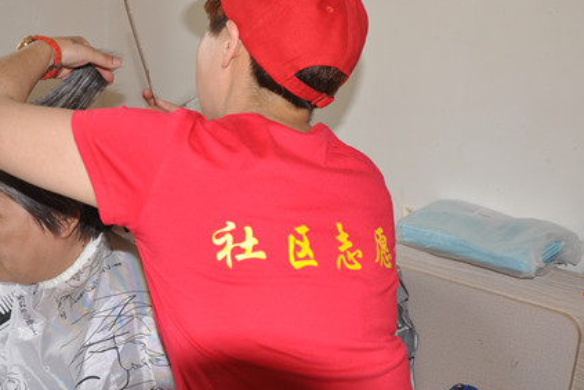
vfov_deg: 30.0
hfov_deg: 43.6
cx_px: 224
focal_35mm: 45
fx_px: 725
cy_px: 183
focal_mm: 21
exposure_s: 1/30
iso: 200
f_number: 5.6
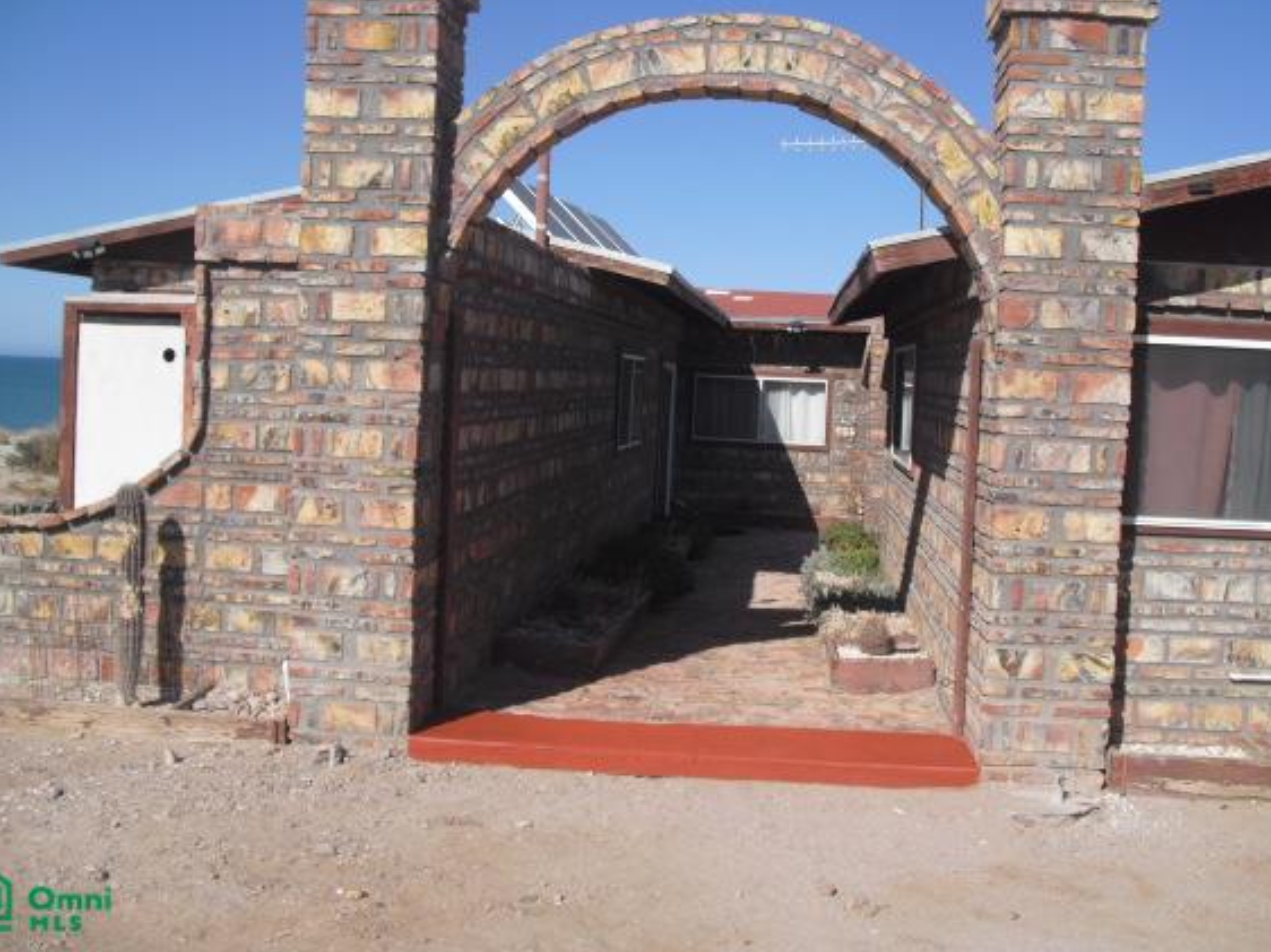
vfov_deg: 35.1
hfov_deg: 45.8
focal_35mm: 41
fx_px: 1505
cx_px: 645
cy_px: 414
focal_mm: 6.3
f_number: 7.8
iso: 64
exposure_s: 1/200
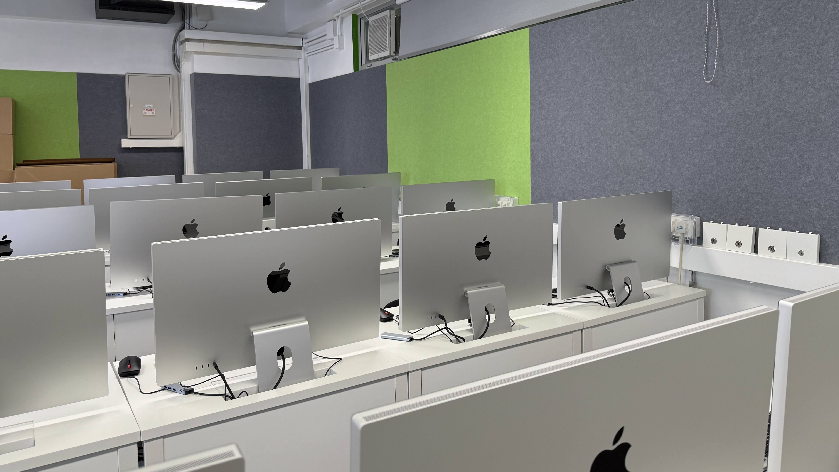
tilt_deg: -2.7
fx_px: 601
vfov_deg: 42.5
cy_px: 167
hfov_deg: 69.9
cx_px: 412
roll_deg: +0.5
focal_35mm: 27
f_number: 1.78
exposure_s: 1/131
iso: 125
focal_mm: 6.76
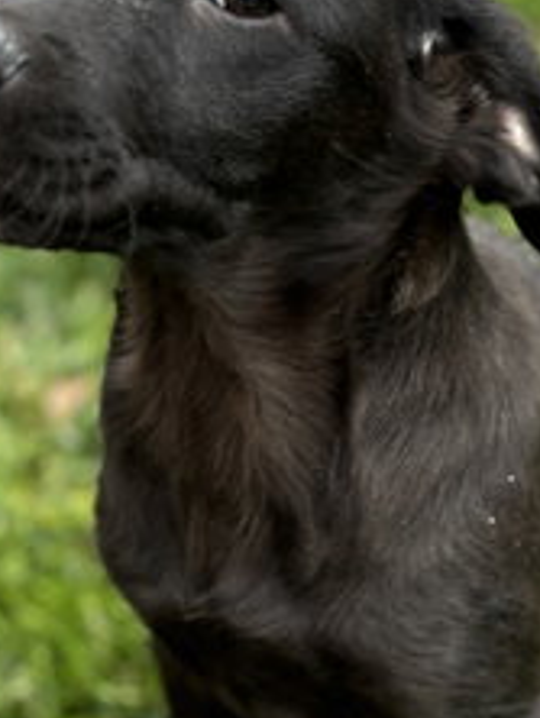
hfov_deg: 18.9
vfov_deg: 25.0
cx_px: 294
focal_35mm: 78
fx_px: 1619
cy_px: 409
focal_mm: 5.96
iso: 125
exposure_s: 1/108
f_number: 1.6
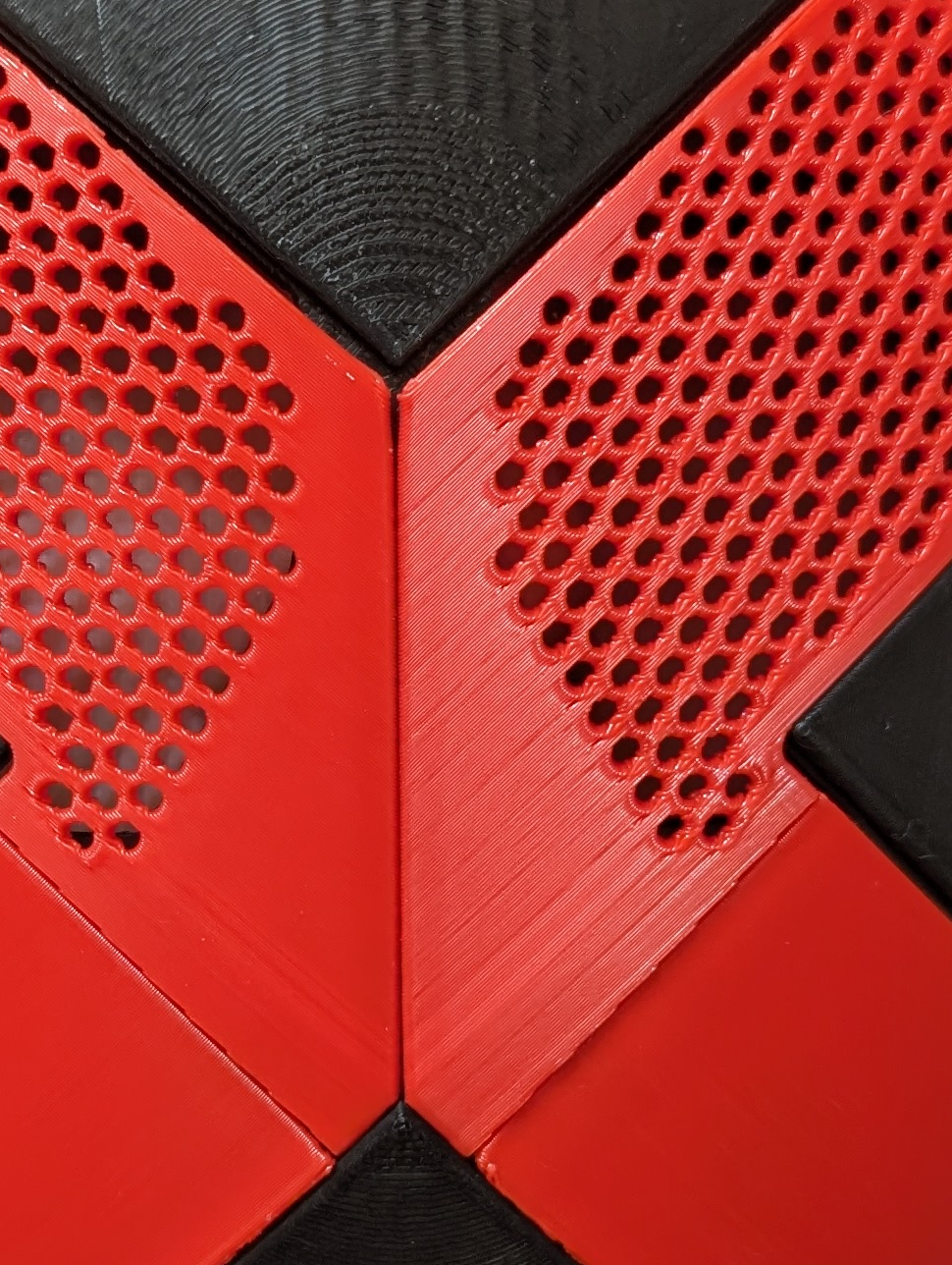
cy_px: 710
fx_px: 2779
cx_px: 174
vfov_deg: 25.6
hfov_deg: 19.2
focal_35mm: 76
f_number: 1.68
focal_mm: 6.9
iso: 304
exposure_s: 1/215
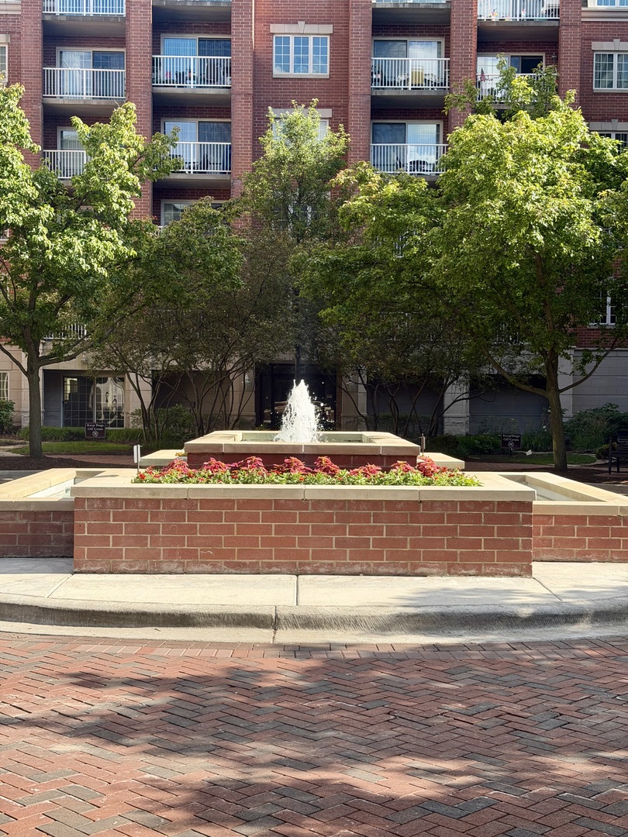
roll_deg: -0.7
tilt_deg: -0.9
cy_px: 418
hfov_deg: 30.3
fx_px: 1161
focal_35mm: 48
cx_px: 314
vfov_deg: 39.7
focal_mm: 6.76
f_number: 1.78
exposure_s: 1/1838
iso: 80
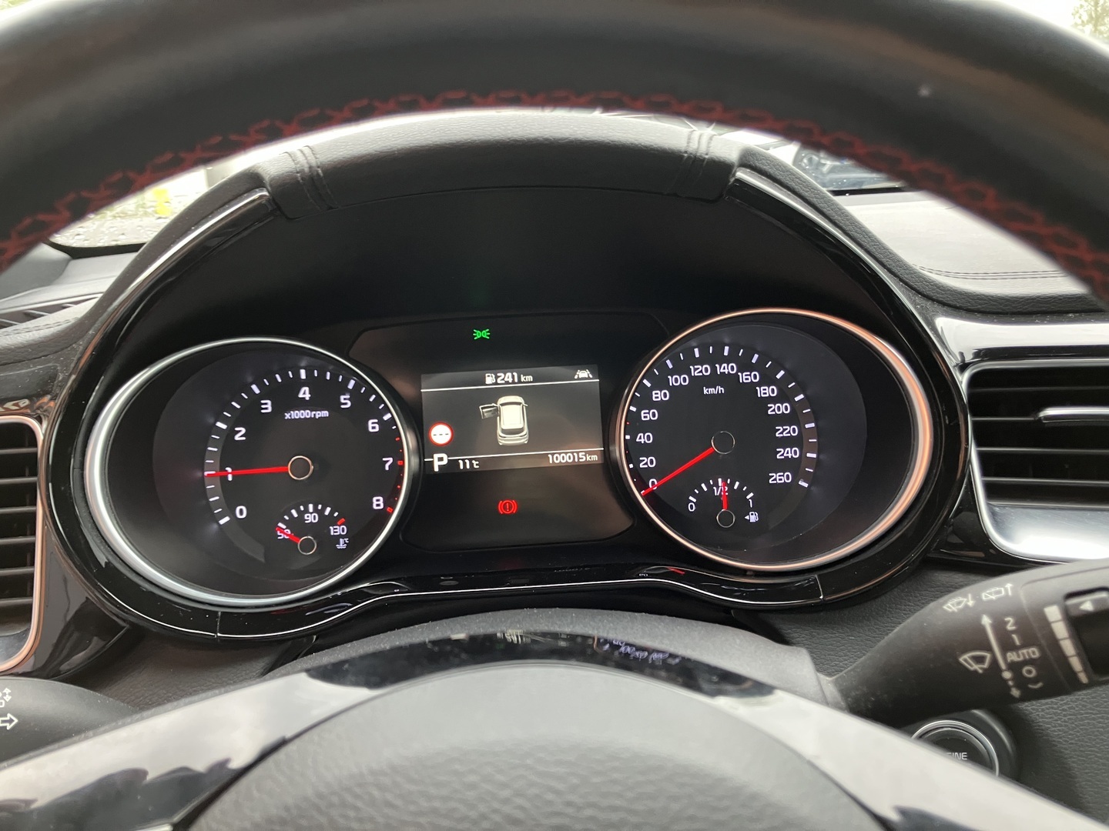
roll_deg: +4.7
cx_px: 554
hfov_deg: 63.4
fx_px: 897
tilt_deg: -15.4
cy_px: 416
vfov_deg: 49.7
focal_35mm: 28
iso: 125
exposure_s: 1/60
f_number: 1.8
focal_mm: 3.99
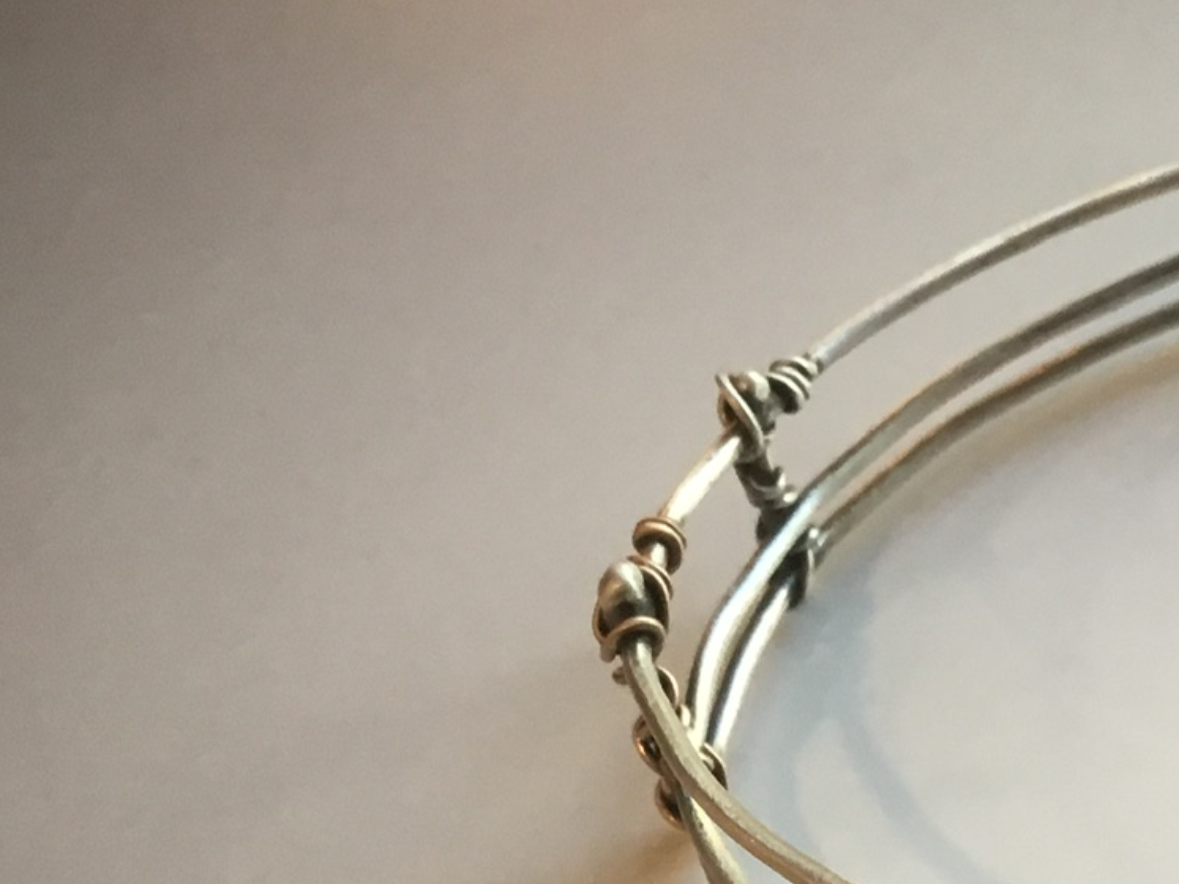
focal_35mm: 85
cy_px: 890
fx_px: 2895
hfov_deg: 21.4
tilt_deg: -53.4
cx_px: 1424
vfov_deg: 17.0
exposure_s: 1/30
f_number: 2.4
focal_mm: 3.3
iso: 50
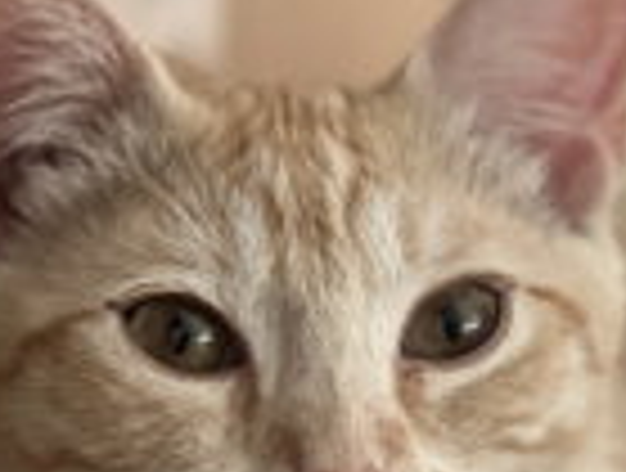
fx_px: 5004
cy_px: 578
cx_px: 414
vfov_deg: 5.4
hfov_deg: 7.2
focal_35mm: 276
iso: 250
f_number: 2.8
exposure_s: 1/40
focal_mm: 9
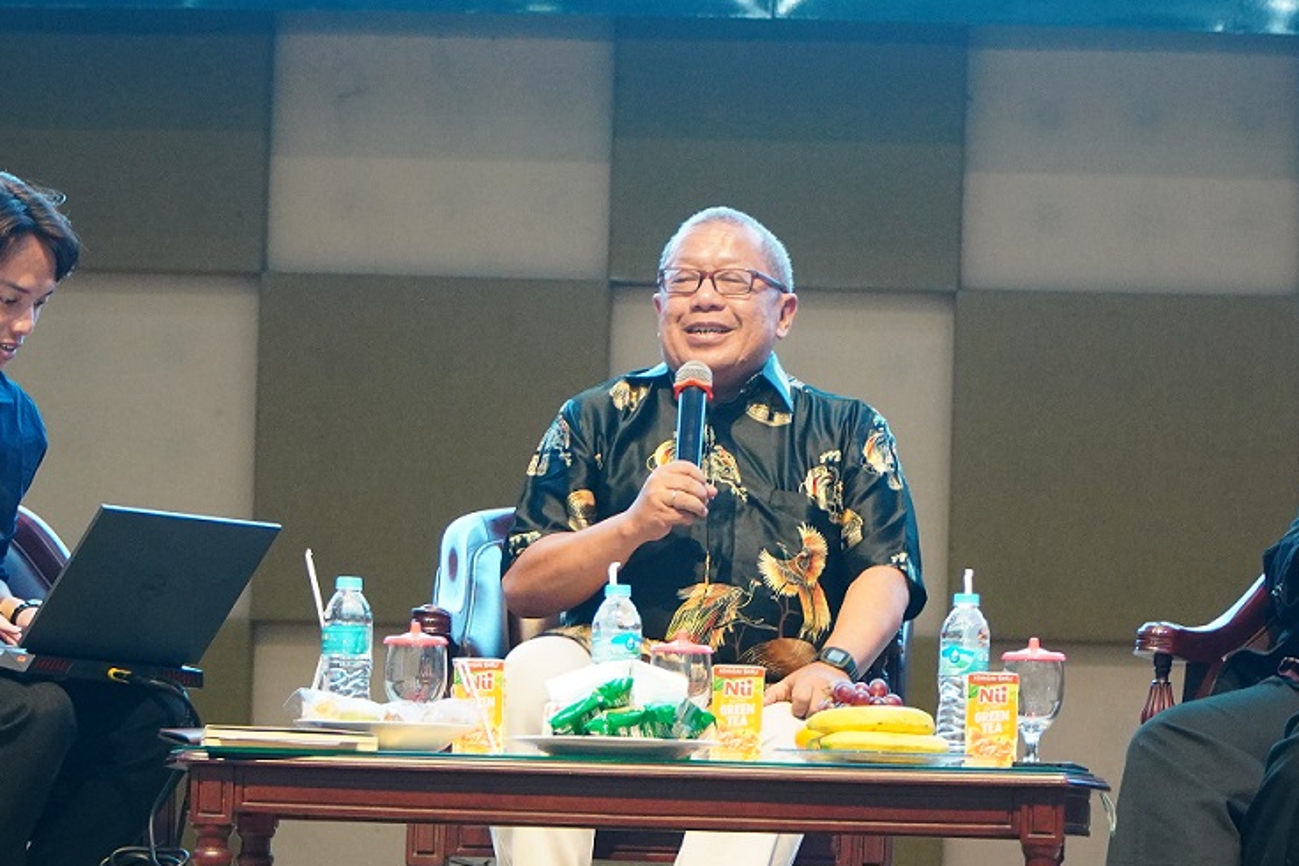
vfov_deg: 7.4
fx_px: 6711
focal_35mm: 186
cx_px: 622
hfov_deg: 11.1
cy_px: 308
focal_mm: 76
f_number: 4
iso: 2000
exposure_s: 1/60
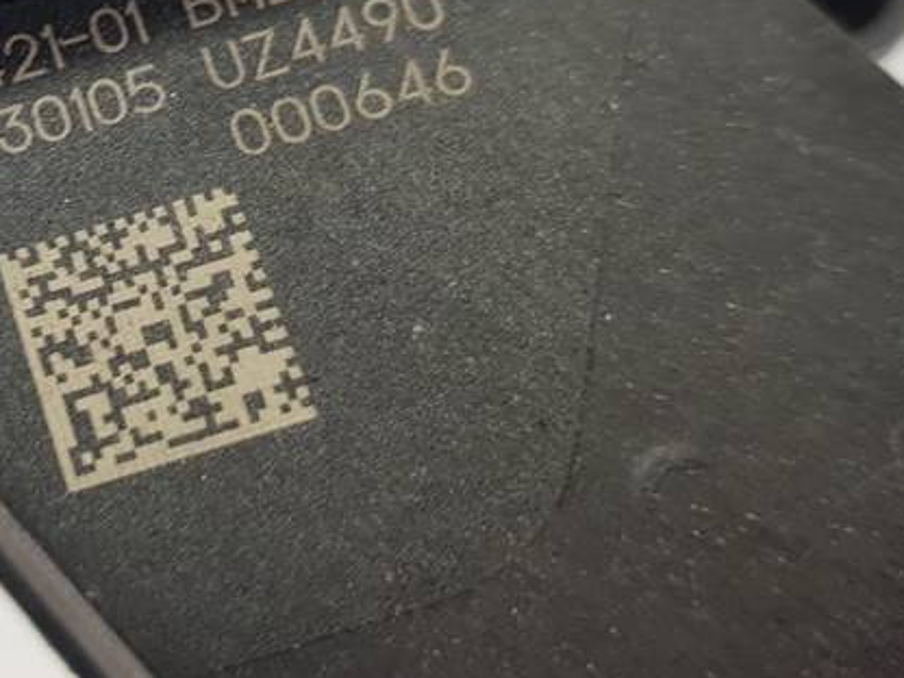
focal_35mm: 64
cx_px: 30
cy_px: 180
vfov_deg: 22.7
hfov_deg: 28.6
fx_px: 1671
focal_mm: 4.2
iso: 64
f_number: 1.7
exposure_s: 1/100
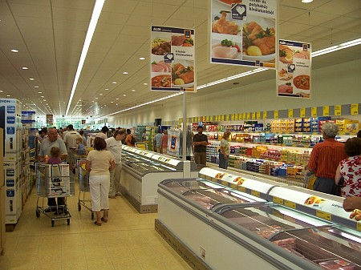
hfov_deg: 54.0
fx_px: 354
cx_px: 180
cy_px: 135
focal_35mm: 34
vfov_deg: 41.8
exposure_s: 1/90
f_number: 2.7
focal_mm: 5.6
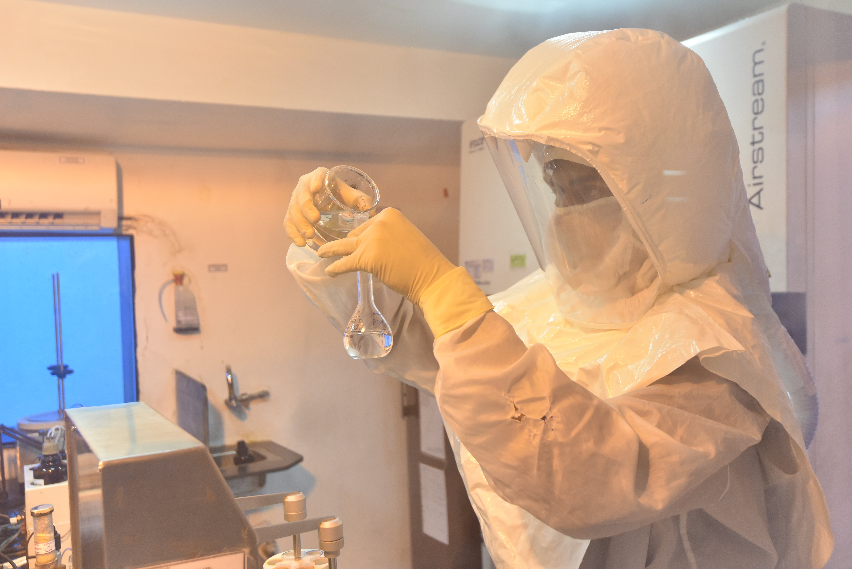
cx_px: 426
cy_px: 284
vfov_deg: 37.9
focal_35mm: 35
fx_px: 829
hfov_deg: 54.4
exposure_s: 1/60
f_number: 5.6
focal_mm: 35
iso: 2000
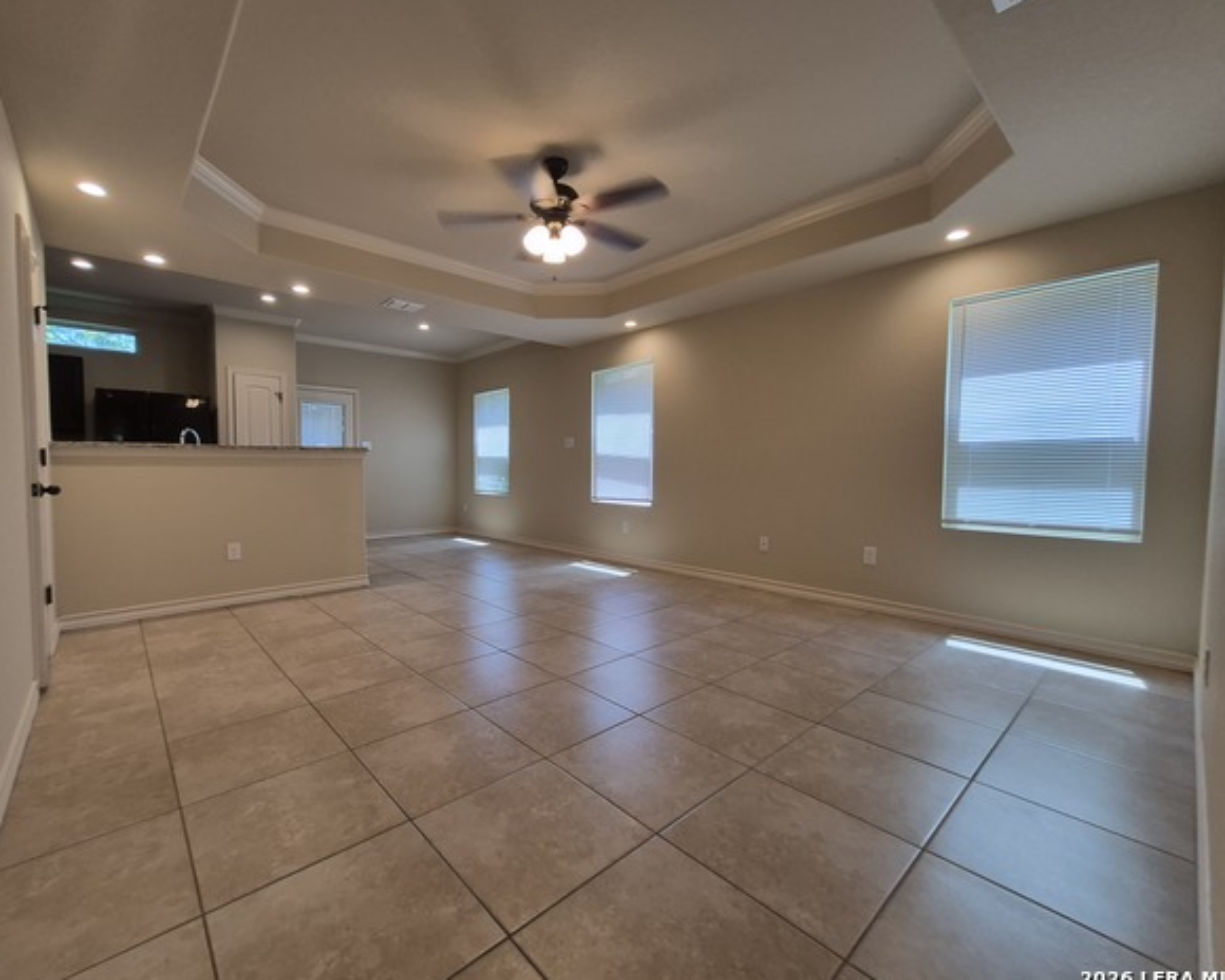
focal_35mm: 14
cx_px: 572
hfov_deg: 100.6
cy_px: 484
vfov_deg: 88.0
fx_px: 508
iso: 80
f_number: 2.2
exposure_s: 1/60
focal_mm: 1.74
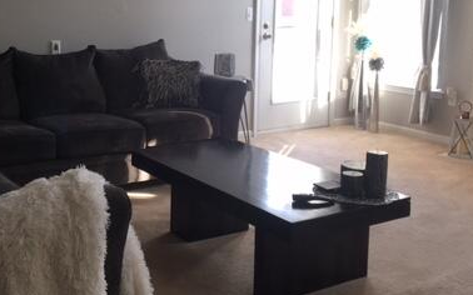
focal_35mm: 52
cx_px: 168
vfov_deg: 24.7
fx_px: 670
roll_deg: -0.2
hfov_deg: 38.5
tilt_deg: -9.0
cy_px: 99
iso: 32
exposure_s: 1/60
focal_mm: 4.15
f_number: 2.2
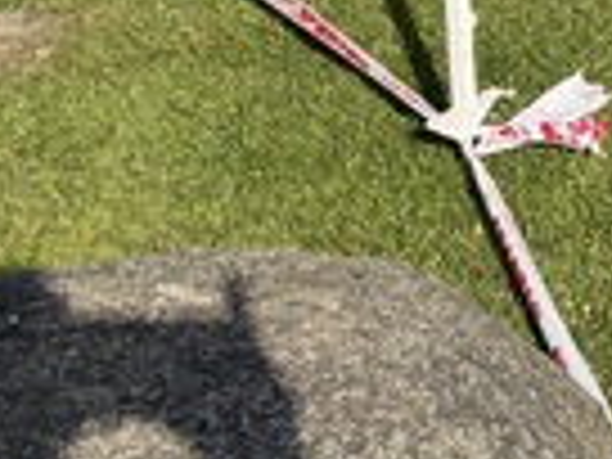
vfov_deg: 9.9
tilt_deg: -10.0
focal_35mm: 129
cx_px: 801
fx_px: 2281
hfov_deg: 14.6
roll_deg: +1.7
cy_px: -698
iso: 80
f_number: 1.78
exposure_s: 1/3145
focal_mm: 6.76
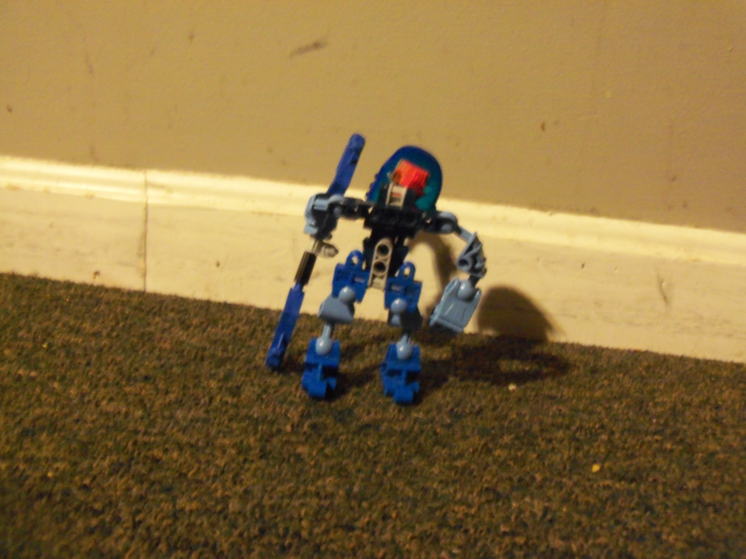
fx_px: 754
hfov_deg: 52.6
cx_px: 373
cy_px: 280
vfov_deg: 40.7
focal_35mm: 35
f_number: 3
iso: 400
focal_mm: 6.3
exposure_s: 1/2
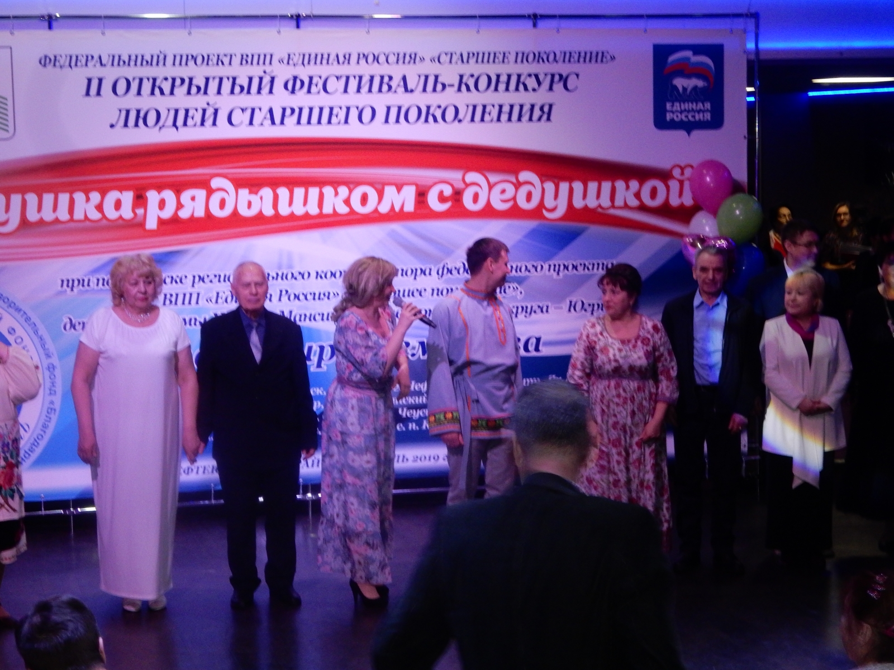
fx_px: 2169
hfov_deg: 23.3
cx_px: 447
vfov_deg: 17.6
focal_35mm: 84
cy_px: 335
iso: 500
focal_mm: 14.9
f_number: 5
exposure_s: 1/30
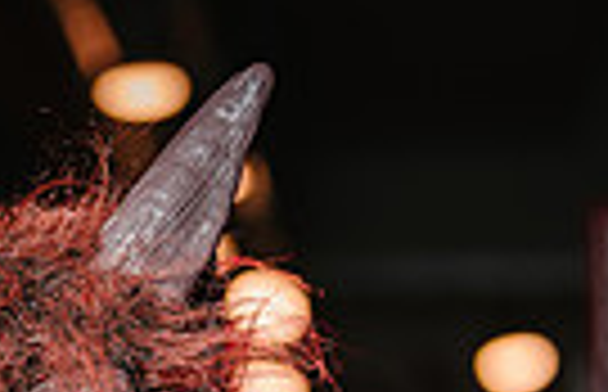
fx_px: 6469
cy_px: 793
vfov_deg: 3.4
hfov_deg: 5.3
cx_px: -320
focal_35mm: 387
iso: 64
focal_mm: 85
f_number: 3.5
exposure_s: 1/200
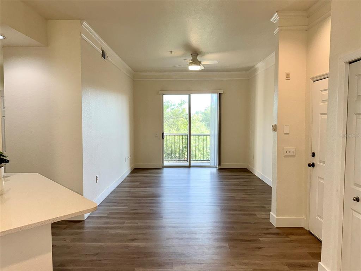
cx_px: 180
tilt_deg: -3.8
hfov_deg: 71.6
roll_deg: -0.8
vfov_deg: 56.8
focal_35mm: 24
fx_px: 250
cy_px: 136
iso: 125
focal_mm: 6.76
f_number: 1.78
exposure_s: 1/216
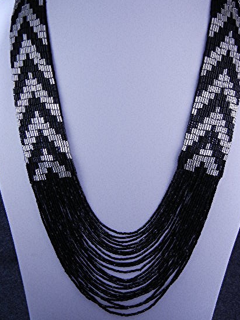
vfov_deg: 52.4
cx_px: 126
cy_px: 135
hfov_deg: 40.6
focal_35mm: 35
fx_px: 324
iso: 160
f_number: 3.5
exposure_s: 1/35.2
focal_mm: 5.4
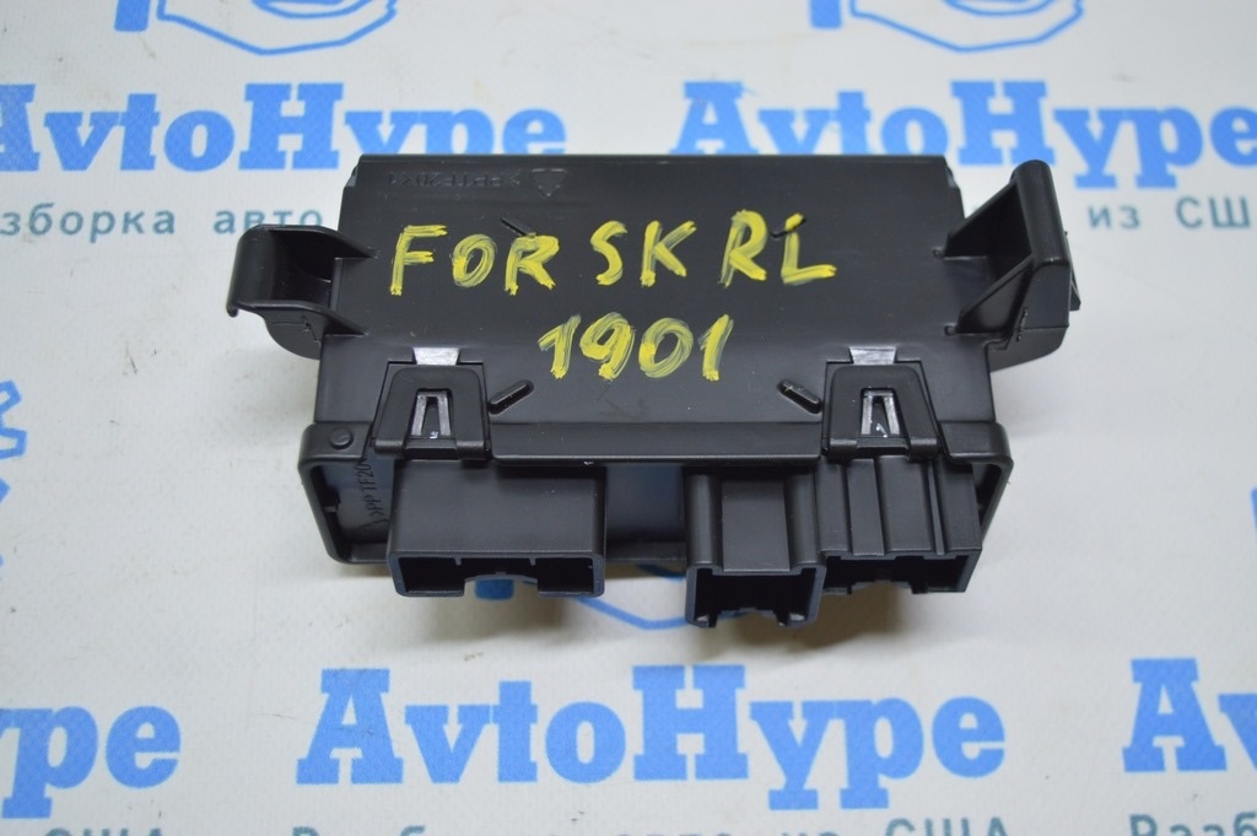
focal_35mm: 45
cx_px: 628
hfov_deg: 43.6
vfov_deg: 29.8
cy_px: 418
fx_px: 1570
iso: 400
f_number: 4.2
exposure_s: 1/50
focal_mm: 30
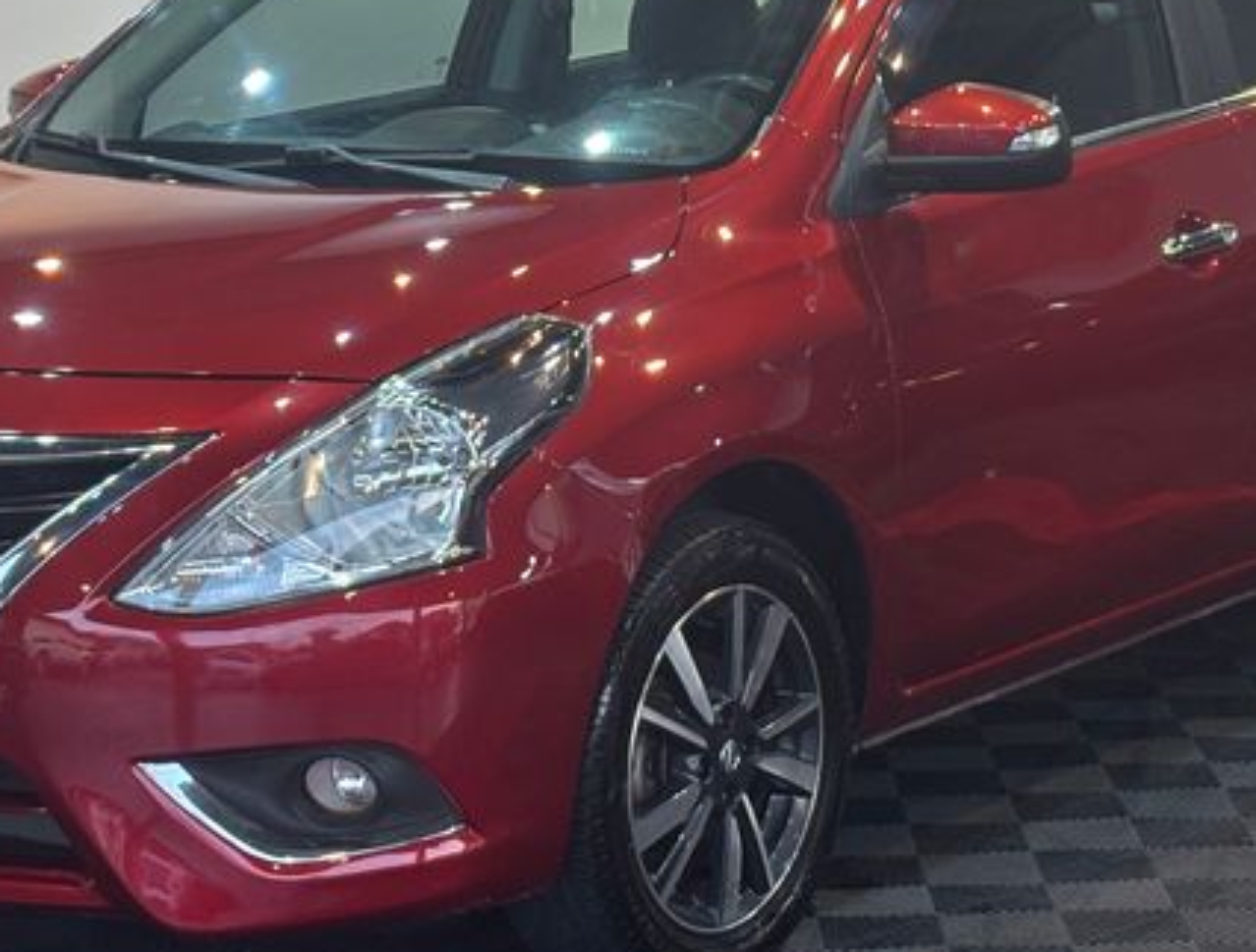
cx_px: 756
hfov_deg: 16.9
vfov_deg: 12.8
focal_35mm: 116
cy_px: 171
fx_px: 4226
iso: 32
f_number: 1.6
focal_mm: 5.96
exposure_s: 1/60
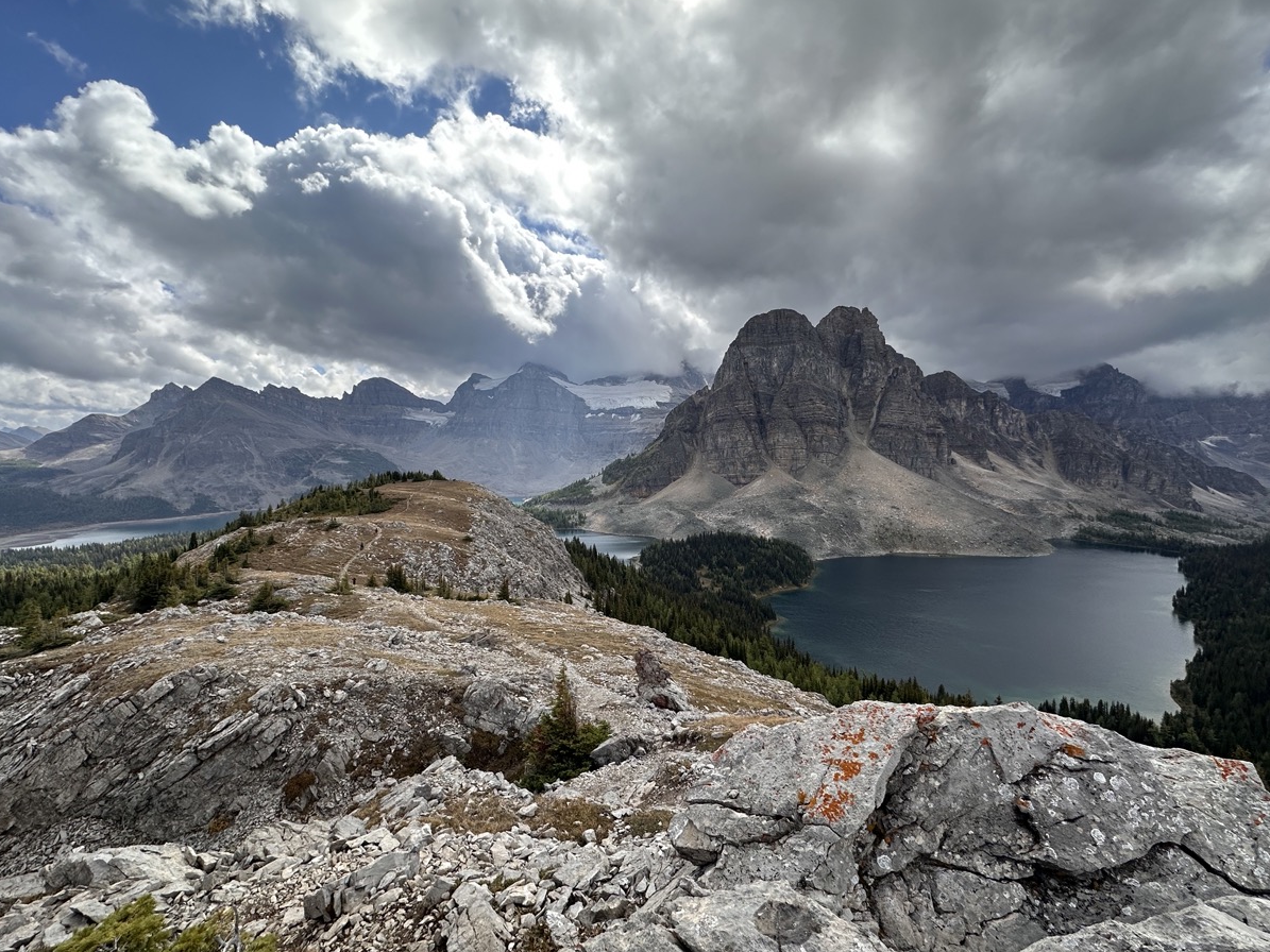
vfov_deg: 81.6
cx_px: 609
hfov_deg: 98.1
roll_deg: -1.1
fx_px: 550
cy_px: 447
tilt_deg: -0.2
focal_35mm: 15
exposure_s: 1/2174
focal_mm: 2.22
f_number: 2.2
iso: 50
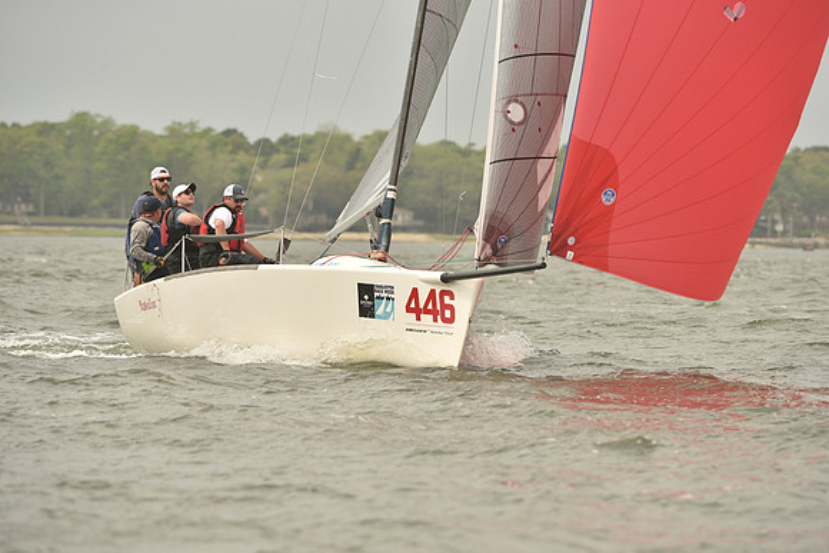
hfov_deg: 5.2
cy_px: 276
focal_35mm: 400
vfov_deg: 3.4
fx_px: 9213
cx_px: 414
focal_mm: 400
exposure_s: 1/1000
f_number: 8
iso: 400
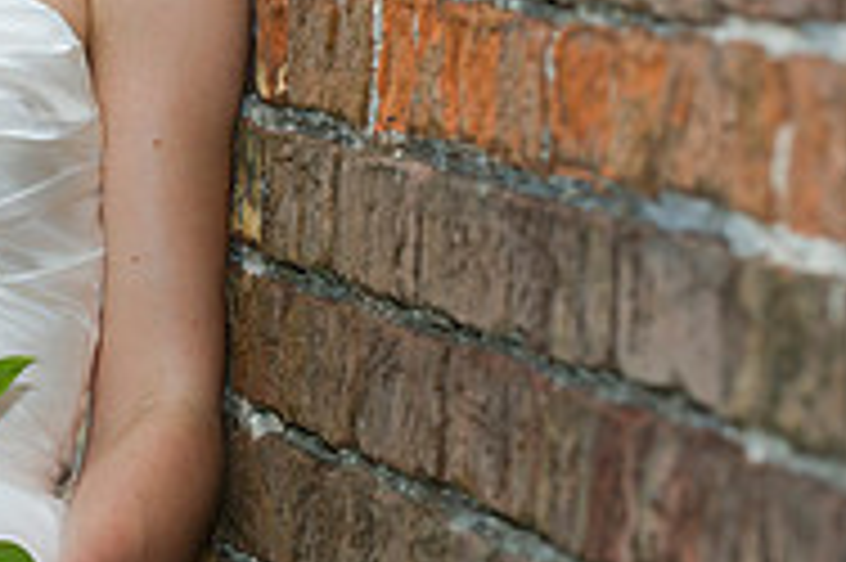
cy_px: -36
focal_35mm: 357
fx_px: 8382
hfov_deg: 5.8
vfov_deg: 3.8
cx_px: -126
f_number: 4.5
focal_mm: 116
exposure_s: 1/200
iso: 400
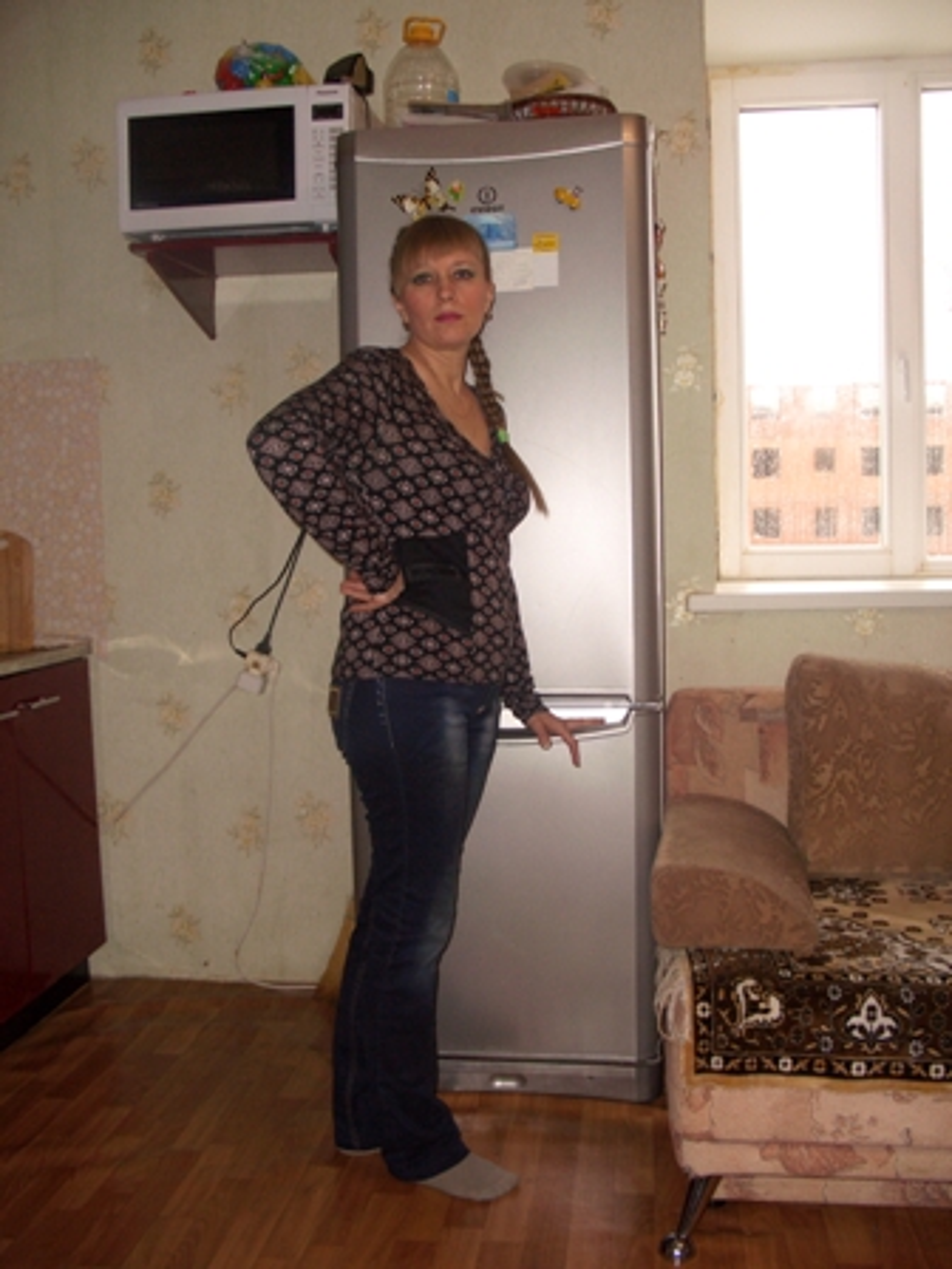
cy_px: 634
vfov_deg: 55.4
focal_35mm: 33
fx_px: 1210
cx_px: 476
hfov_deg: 42.9
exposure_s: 1/60
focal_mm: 7.1
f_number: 2.8
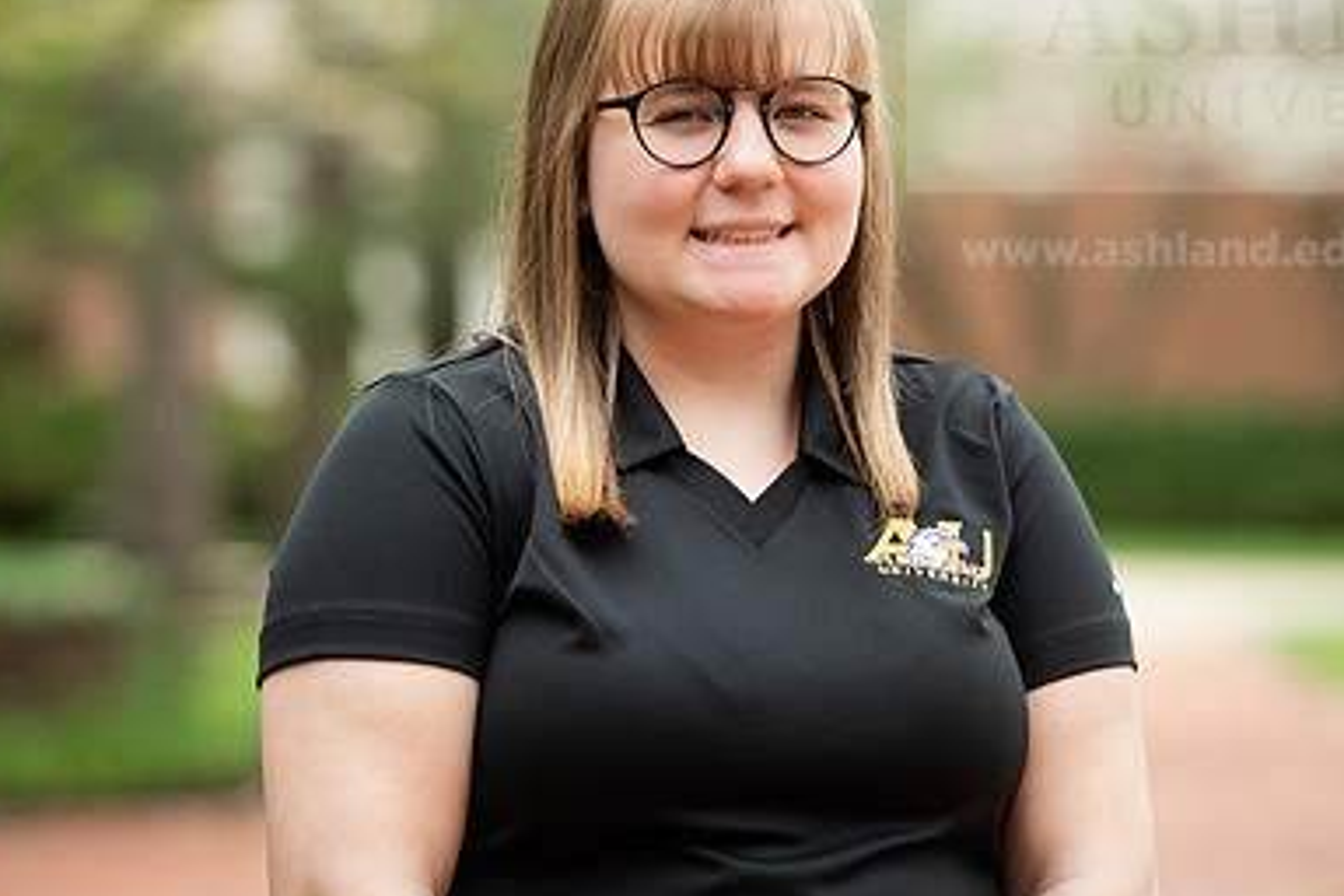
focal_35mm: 249
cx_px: 802
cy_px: 324
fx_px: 9295
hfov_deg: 8.3
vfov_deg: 5.5
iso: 100
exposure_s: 1/200
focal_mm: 165
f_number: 4
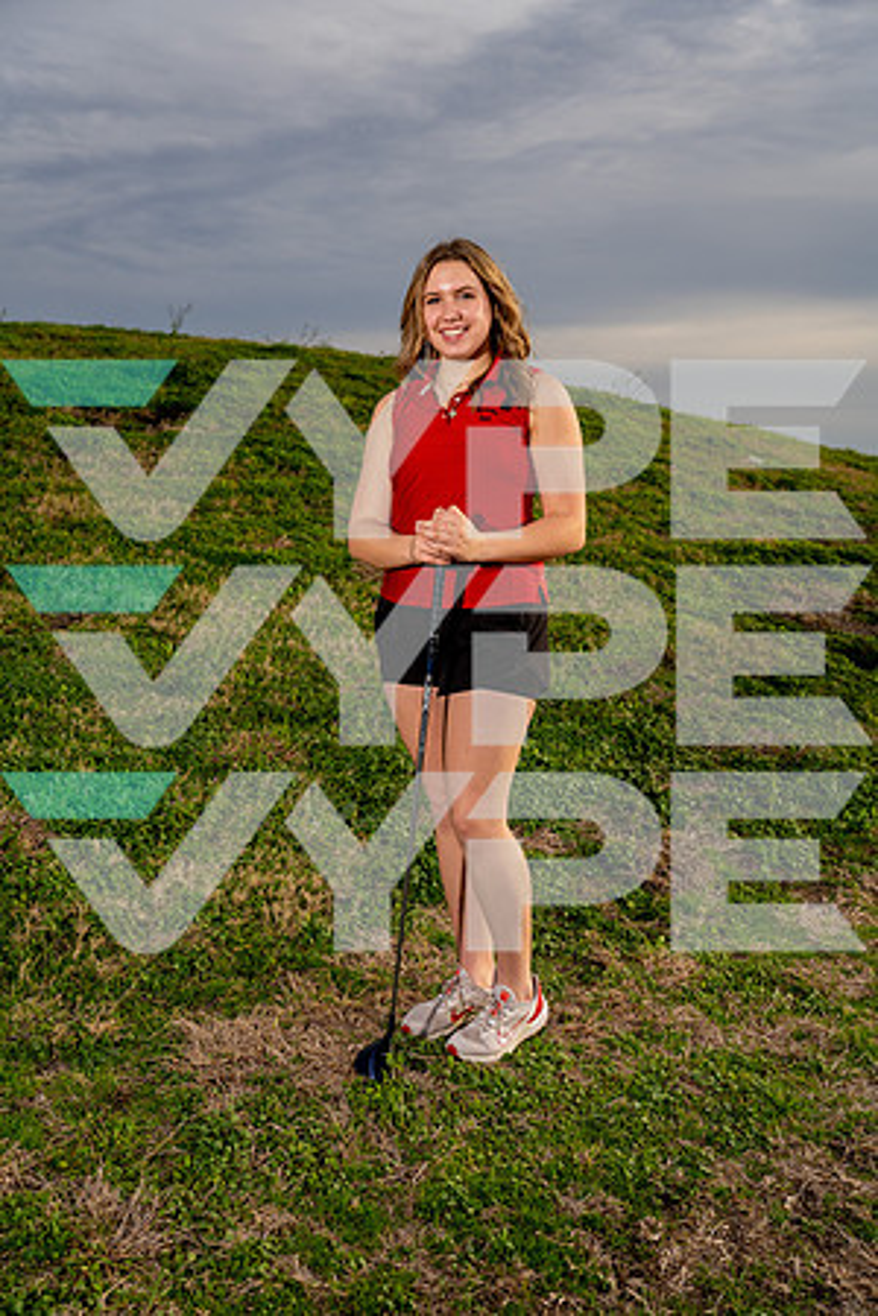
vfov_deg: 49.6
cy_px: 658
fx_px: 1427
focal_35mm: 39
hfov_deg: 34.2
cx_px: 439
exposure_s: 1/1000
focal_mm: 39
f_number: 4
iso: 100
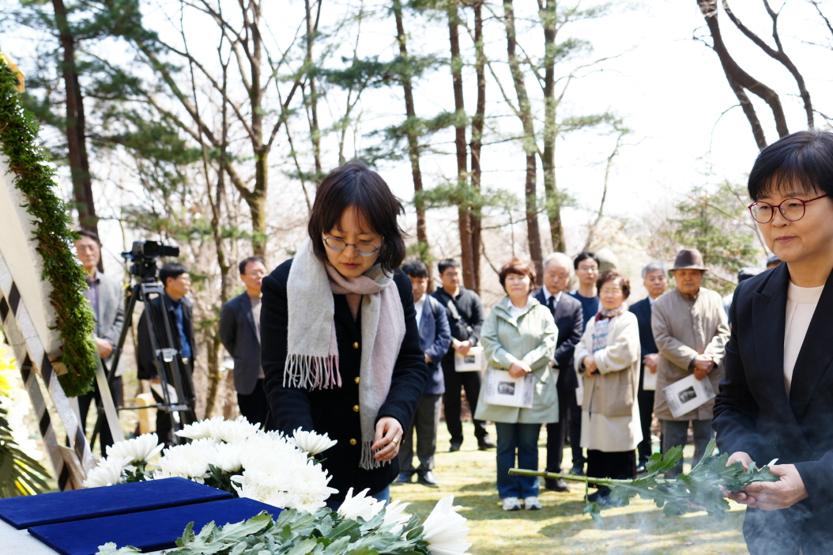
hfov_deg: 46.5
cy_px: 398
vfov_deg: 32.2
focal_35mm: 41
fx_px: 948
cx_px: 571
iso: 200
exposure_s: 1/160
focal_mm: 24
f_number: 4.5
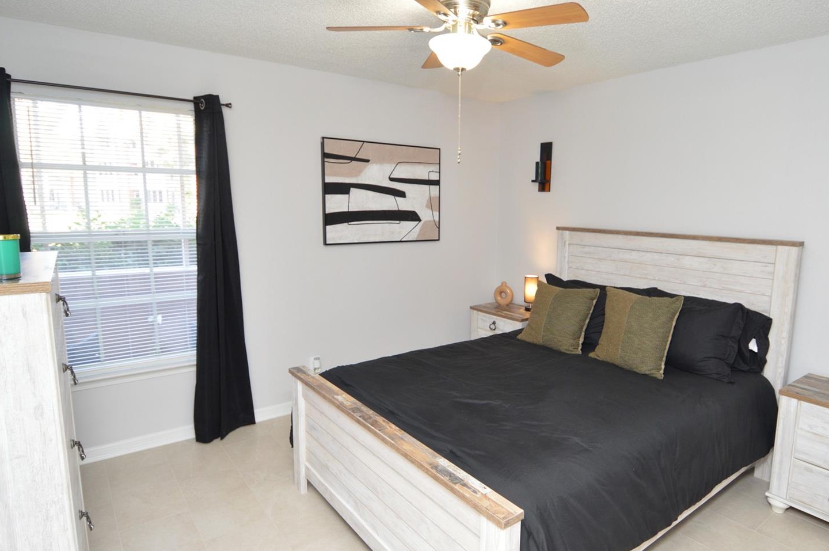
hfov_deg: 83.8
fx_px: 460
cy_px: 282
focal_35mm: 20
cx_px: 454
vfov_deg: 61.8
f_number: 4
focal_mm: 12
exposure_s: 1/60
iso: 500
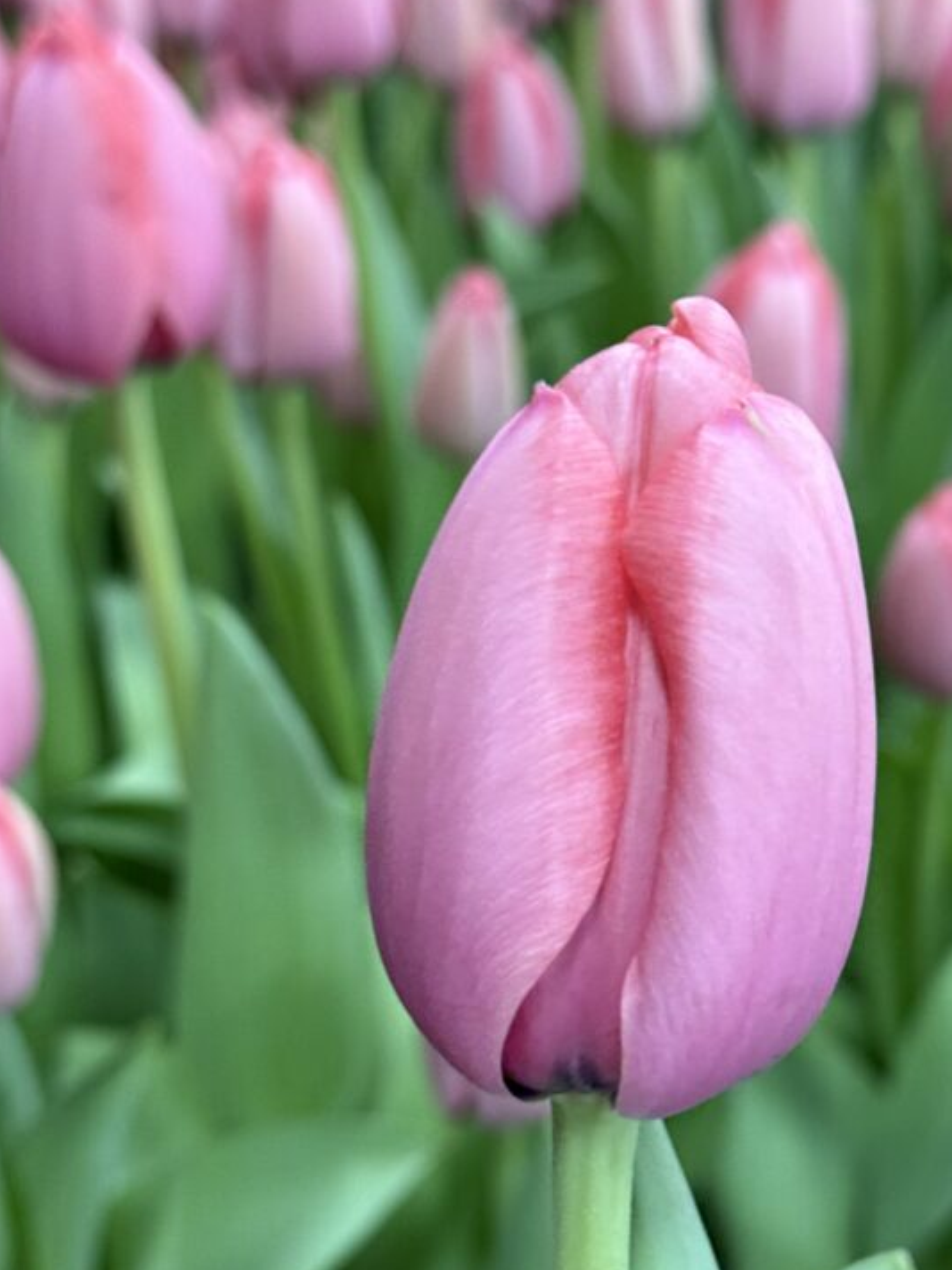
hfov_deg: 21.2
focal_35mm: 69
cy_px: 692
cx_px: 667
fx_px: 2530
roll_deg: -1.2
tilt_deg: -32.0
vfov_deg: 28.2
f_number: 1.78
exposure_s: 1/33
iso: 320
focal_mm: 6.76
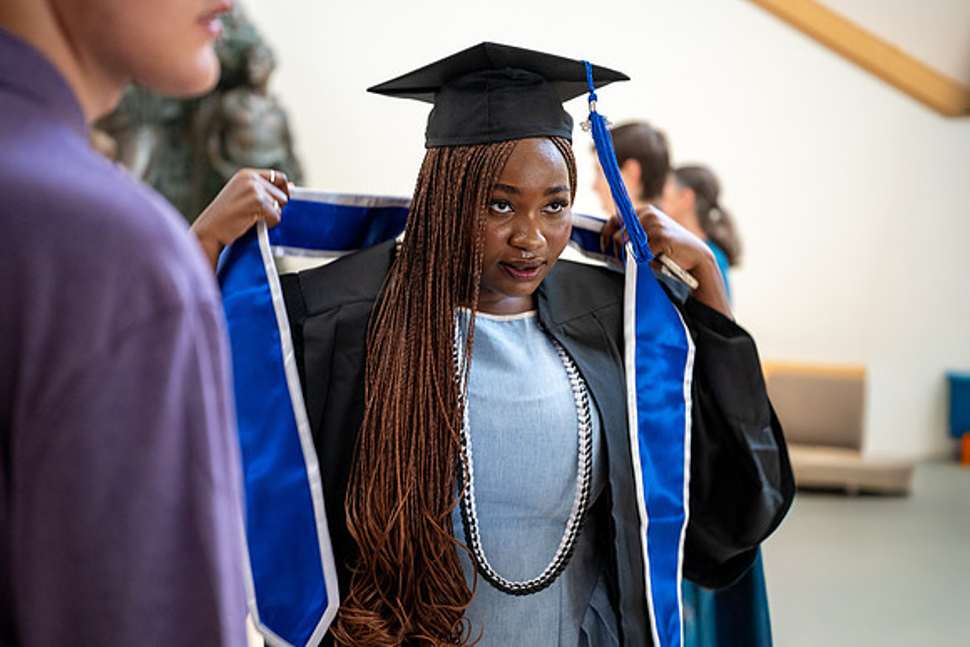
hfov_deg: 28.4
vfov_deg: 19.2
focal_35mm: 71
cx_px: 493
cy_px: 329
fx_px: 1916
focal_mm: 70
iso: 1250
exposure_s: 1/160
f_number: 3.2
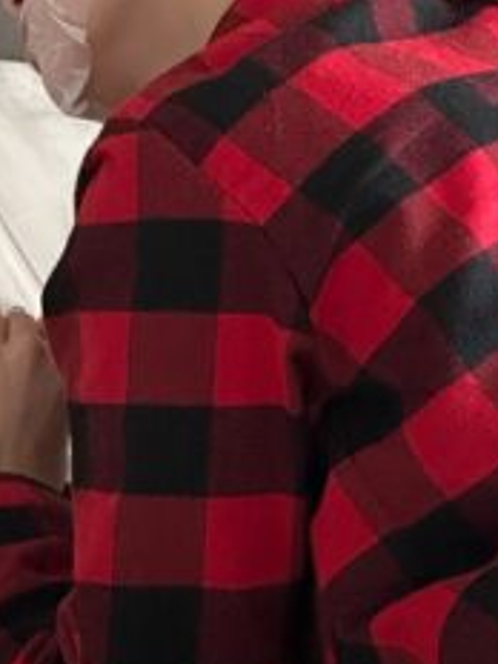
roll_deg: +0.3
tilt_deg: -7.0
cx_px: 252
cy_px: 89
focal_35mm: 266
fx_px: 5102
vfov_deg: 7.4
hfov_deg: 5.6
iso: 500
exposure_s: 1/77
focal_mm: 9
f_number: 2.8
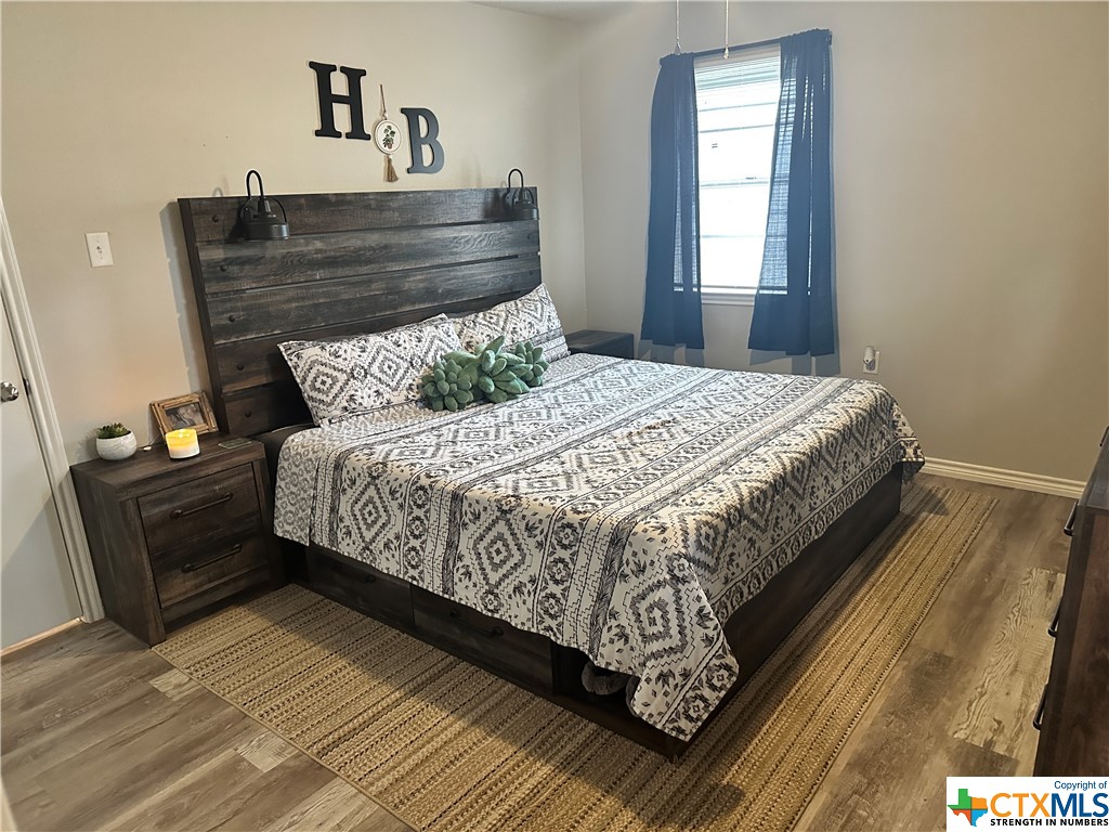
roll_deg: +3.6
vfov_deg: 56.8
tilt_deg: -16.5
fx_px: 769
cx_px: 554
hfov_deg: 71.6
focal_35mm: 24
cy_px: 416
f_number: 1.78
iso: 640
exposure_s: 1/60
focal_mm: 6.86
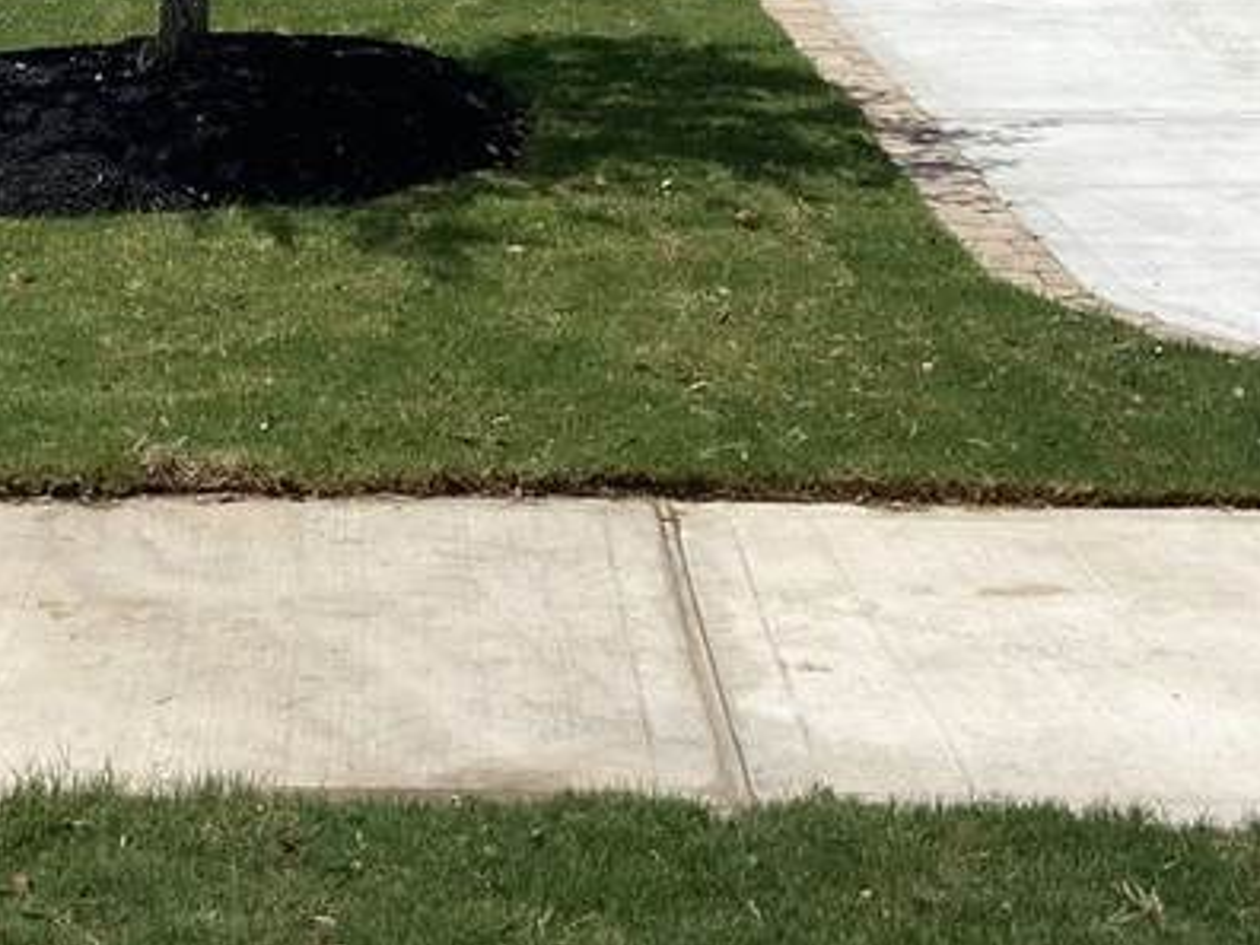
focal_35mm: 84
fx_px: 3058
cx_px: 401
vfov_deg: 16.4
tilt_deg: +0.3
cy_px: -350
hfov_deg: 23.2
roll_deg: +0.0
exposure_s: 1/4115
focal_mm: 4.25
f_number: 1.8
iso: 32
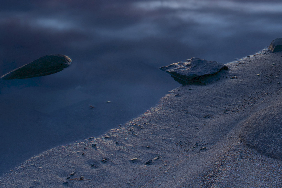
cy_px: 4
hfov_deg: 36.6
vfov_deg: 25.7
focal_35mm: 50
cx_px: 265
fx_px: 391
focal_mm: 24
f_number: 22
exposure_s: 5
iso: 200
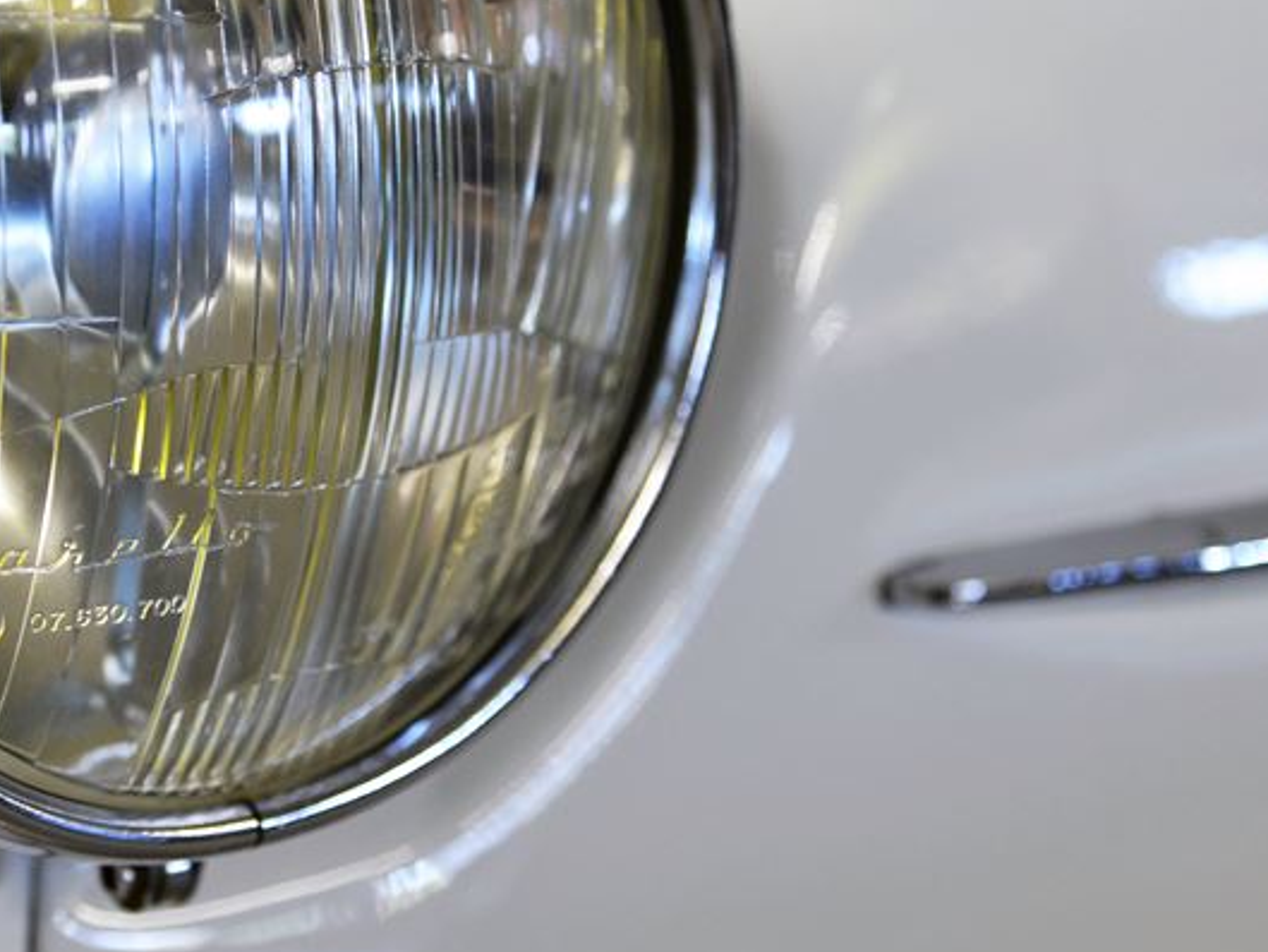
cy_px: 374
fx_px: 3701
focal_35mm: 101
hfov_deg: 19.3
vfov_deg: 14.6
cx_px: 297
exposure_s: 1/40
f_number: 4
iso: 800
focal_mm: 58
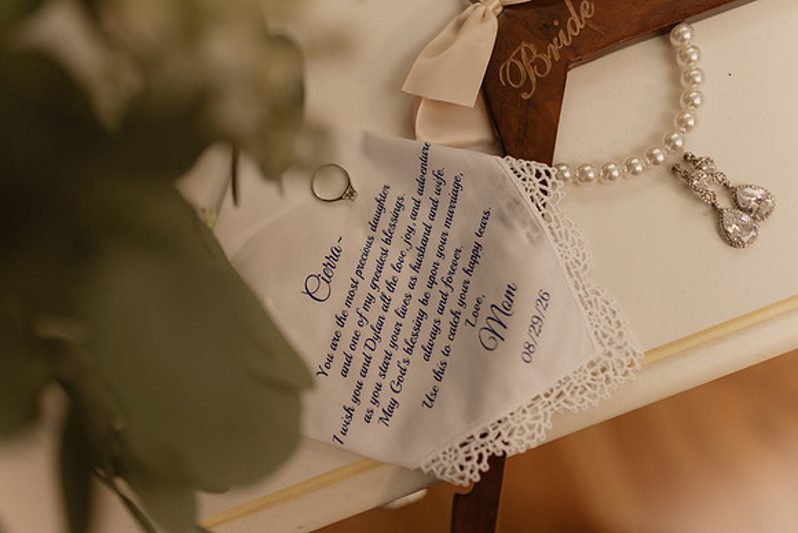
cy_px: 262
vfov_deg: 36.6
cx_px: 390
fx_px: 806
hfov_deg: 52.7
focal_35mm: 36
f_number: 1.8
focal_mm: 35
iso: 320
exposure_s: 1/125
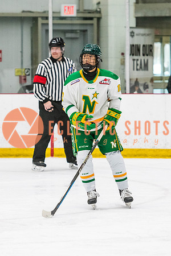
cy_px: 128
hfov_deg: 5.6
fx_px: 1739
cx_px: 100
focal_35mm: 244
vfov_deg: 8.4
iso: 1800
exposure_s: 1/640
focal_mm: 135
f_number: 2.8
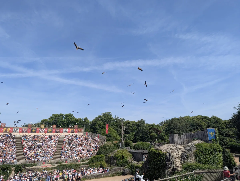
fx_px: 167
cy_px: 90
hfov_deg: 71.5
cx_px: 120
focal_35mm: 24
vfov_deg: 57.0
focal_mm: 6.81
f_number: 1.85
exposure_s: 1/2020
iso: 53
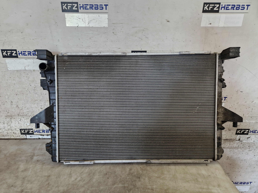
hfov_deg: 73.9
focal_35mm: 23
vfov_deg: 58.9
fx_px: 171
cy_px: 96
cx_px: 129
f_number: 1.8
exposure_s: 1/100
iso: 200
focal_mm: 5.4
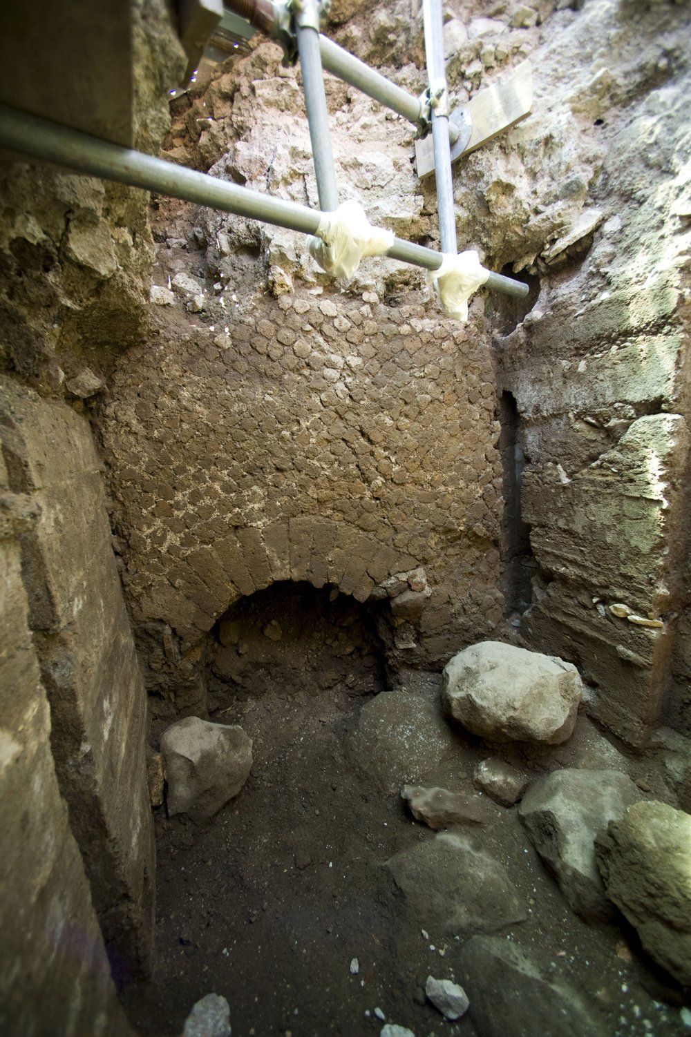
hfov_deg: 81.2
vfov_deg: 104.3
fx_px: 403
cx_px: 346
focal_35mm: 14
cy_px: 518
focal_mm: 14
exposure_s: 1/60
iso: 800
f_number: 4
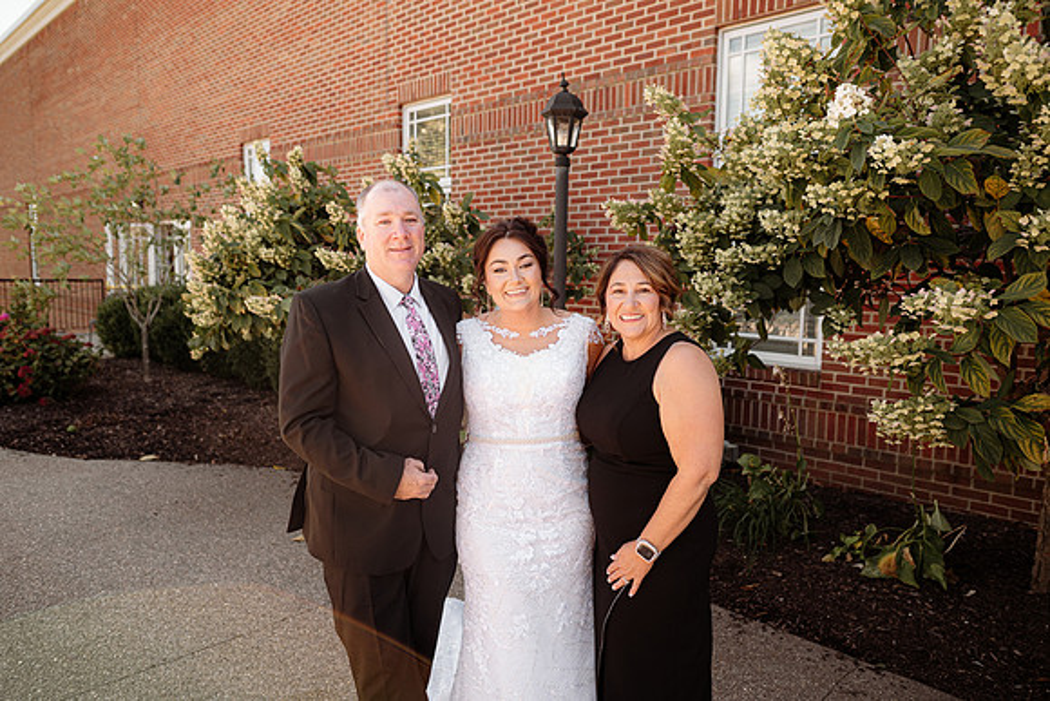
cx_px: 525
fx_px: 700
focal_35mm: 24
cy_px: 350
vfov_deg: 53.2
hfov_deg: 73.7
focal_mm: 24
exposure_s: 1/400
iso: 160
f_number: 2.8
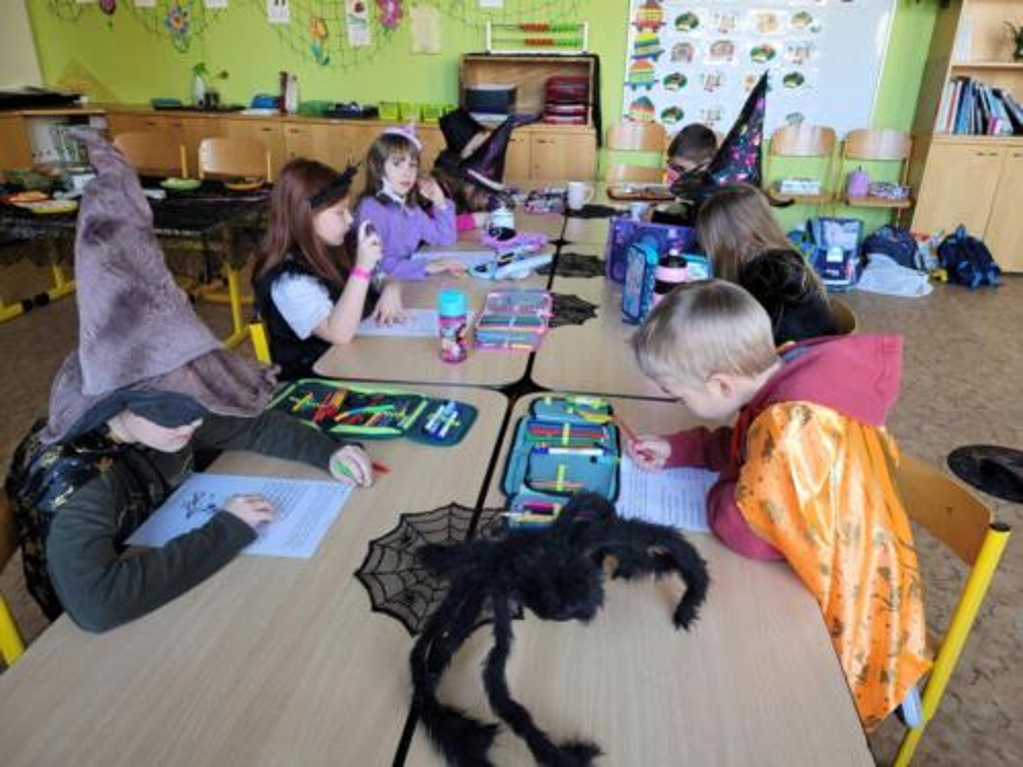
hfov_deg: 67.3
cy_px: 384
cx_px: 512
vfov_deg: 53.1
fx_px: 768
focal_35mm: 26
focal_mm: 5.4
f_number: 1.8
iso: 250
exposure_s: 1/100
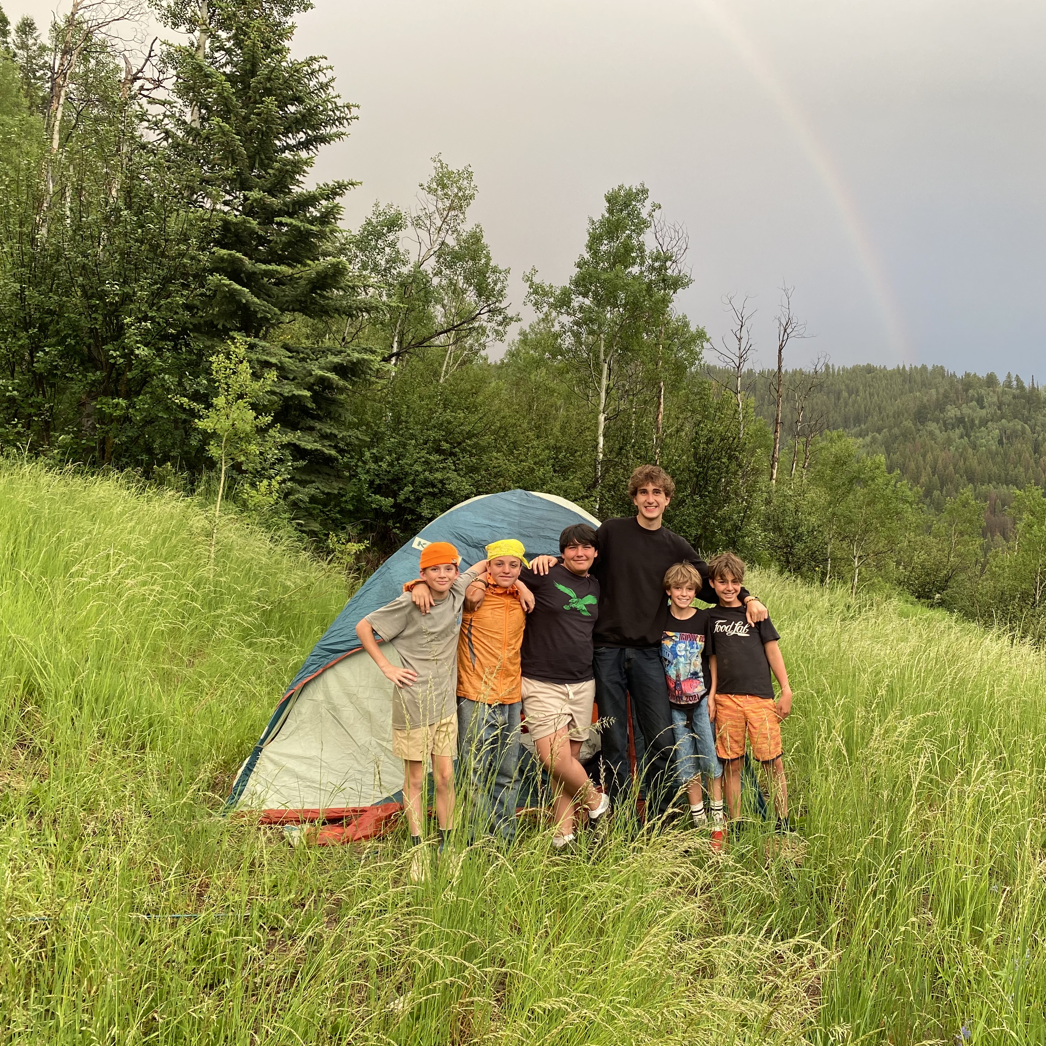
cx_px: 616
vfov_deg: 52.5
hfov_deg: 52.3
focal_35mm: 31
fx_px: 1060
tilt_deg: +2.2
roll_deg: +1.3
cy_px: 525
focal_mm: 4.25
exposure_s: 1/122
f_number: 1.8
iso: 50
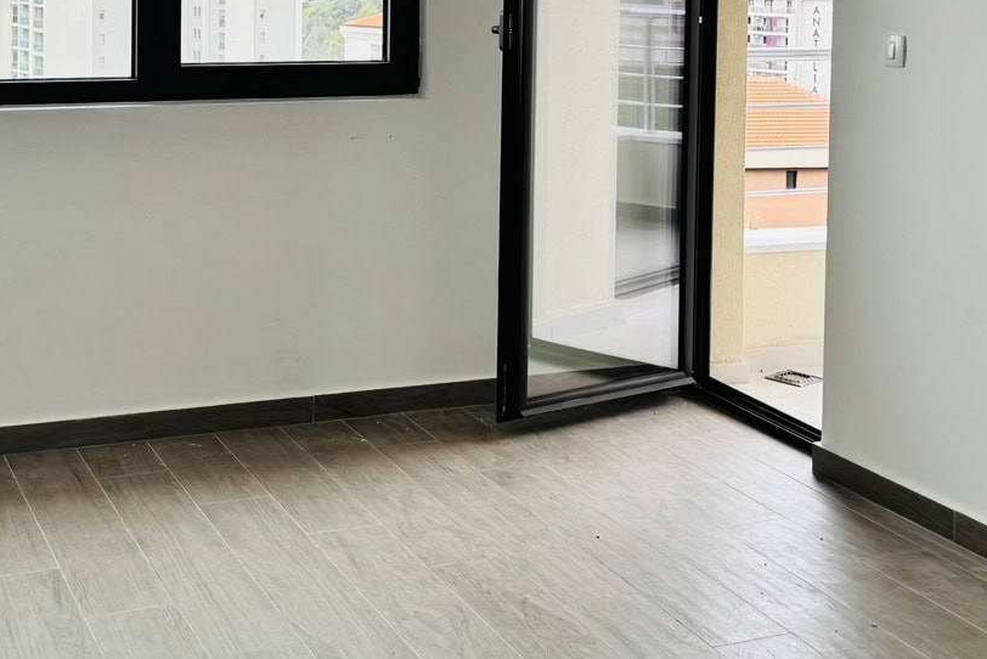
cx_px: 455
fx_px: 1618
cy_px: 35
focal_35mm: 59
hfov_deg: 33.9
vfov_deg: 22.3
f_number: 1.8
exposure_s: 1/349
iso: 80
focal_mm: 6.8
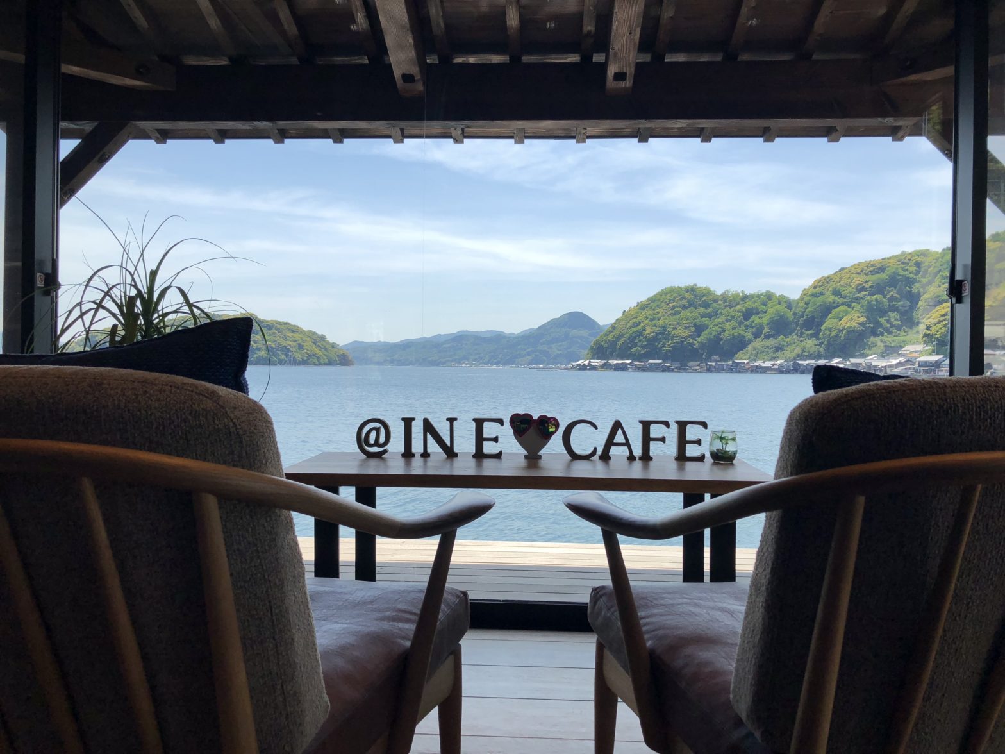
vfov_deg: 49.7
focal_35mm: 28
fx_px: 813
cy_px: 377
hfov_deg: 63.4
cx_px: 502
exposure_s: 1/1116
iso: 20
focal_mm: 4
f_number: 1.8
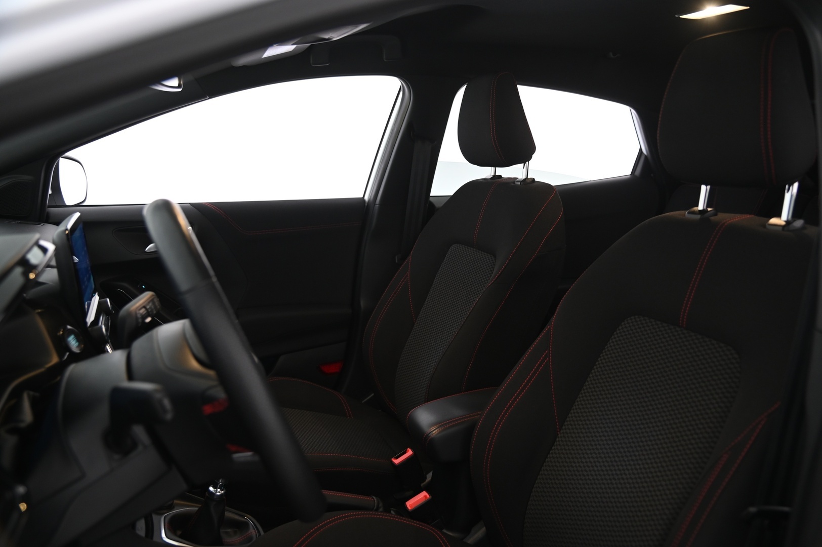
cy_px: 274
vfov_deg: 43.5
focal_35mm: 30
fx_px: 684
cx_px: 411
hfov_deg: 62.0
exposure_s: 1/15
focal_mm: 30
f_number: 4
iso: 1000
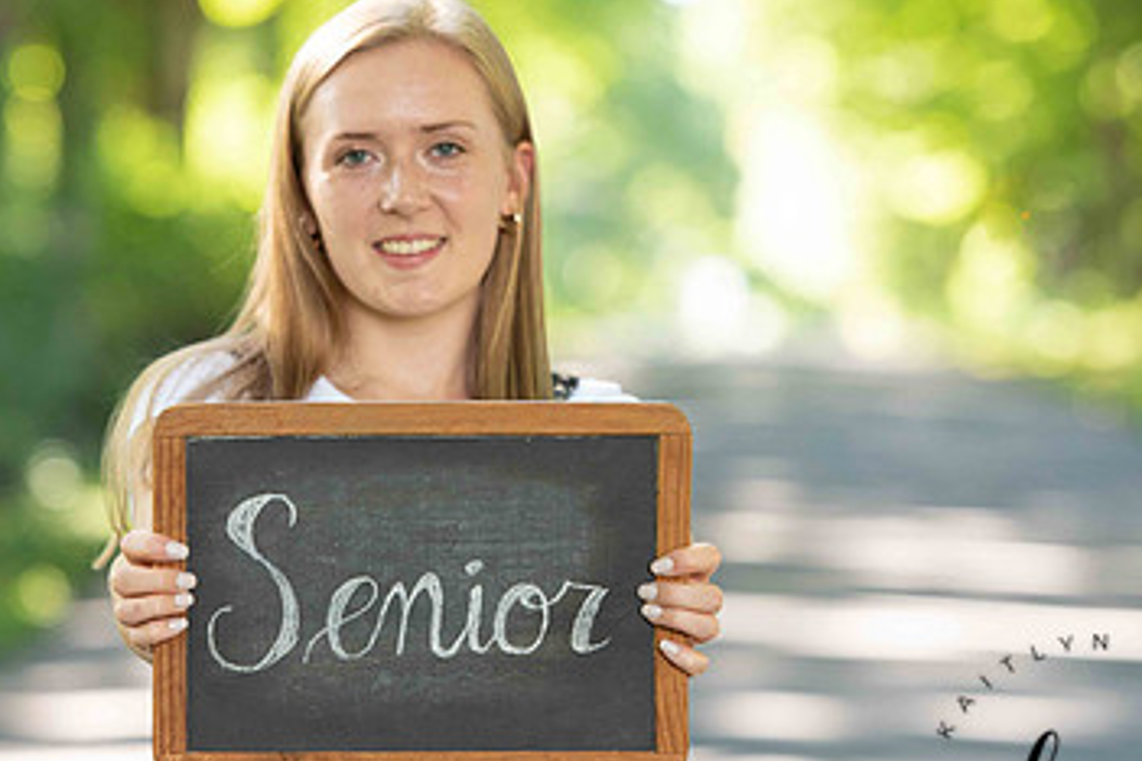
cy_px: 395
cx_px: 446
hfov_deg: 8.3
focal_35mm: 248
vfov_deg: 5.5
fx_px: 7866
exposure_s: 1/200
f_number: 3.5
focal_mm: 150
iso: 640
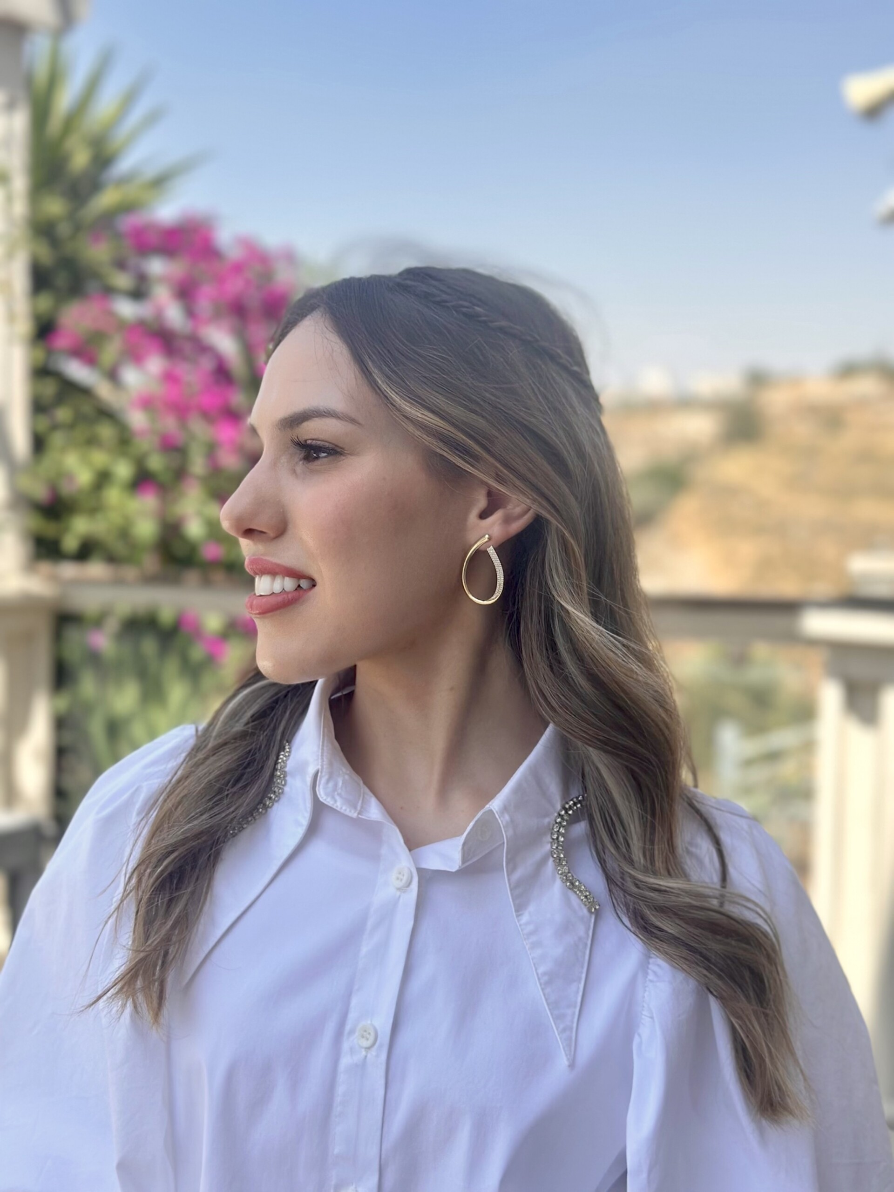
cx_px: 447
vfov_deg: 39.7
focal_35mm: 48
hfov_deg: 30.3
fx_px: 1653
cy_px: 596
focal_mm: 6.86
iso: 80
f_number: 1.78
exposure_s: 1/2252
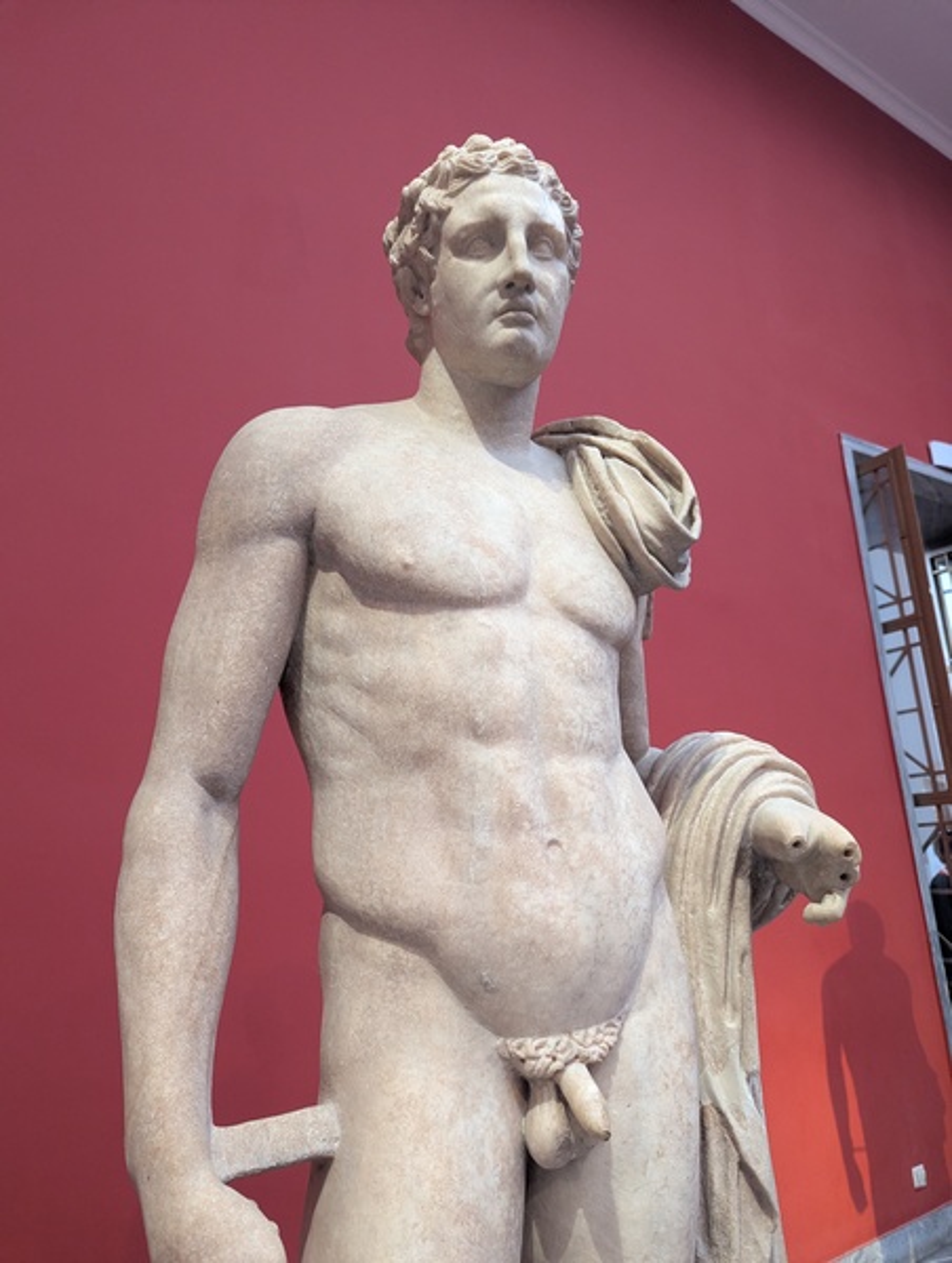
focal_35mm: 24
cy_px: 632
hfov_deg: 57.0
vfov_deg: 71.5
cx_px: 476
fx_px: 878
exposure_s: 1/100
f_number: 1.85
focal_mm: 6.81
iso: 342
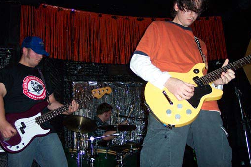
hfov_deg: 48.5
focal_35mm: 40
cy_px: 84
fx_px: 279
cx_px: 122
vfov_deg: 33.4
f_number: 2.8
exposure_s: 1/30
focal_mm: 8
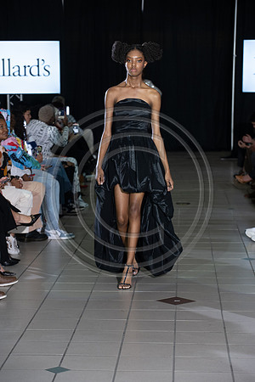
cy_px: 191
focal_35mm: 102
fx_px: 1084
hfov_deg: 13.4
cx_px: 128
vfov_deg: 20.0
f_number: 5
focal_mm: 102
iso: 1250
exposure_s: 1/160
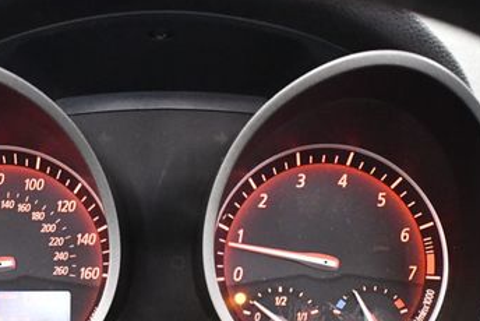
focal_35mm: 67
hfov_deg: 29.9
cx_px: 163
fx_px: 894
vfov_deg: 20.3
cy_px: 218
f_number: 3.5
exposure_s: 1/60
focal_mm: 18
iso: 4500
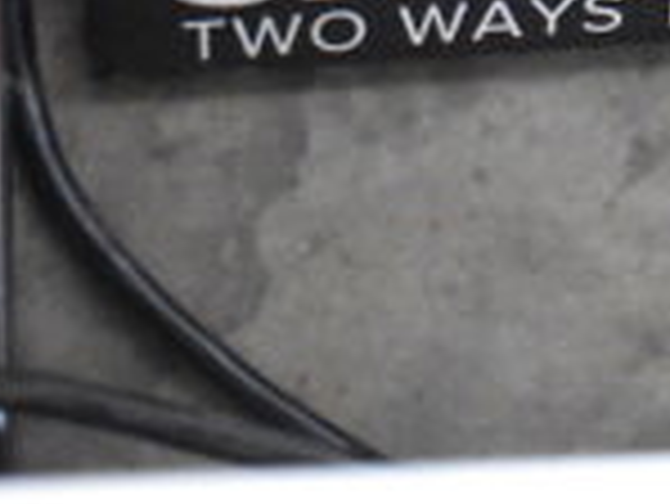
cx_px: 1327
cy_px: -358
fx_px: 3544
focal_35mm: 183
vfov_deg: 7.9
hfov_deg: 10.0
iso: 10000
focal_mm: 31
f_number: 4.2
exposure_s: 1/50
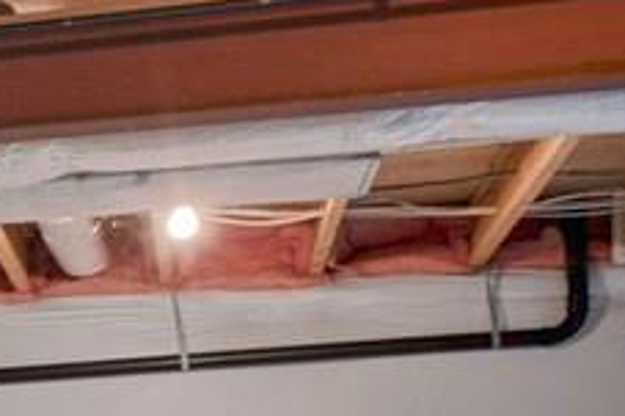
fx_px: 2082
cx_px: -877
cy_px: 609
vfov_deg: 11.0
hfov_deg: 13.0
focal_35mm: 120
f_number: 8
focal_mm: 17
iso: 250
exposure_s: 4
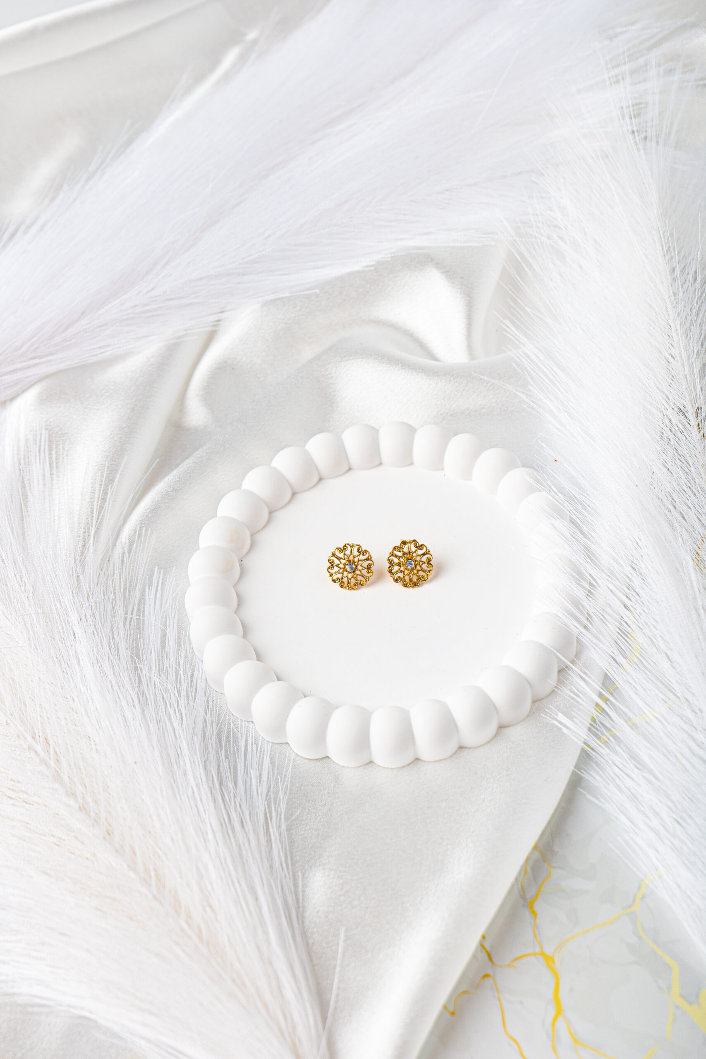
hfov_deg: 22.6
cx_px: 353
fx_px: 1765
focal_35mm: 60
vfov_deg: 33.4
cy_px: 530
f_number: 7.1
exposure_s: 1/160
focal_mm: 60
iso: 400
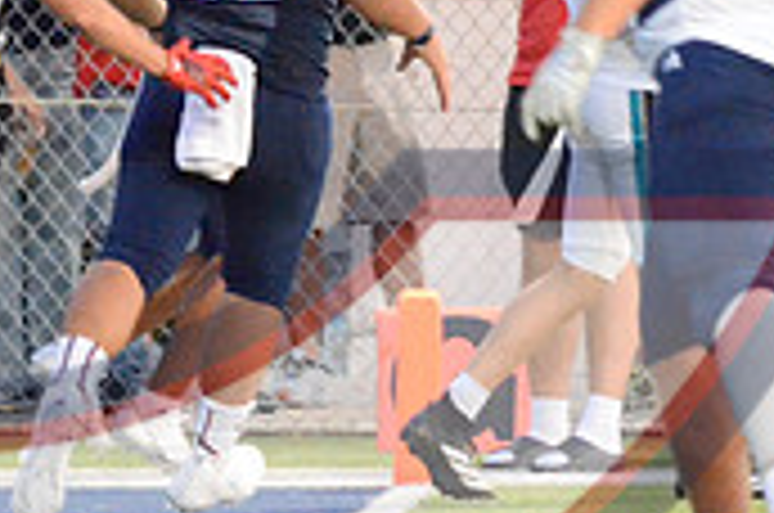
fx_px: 22812
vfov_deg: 1.3
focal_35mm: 1063
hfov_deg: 1.9
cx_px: -86
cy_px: -32
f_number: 5.3
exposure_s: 1/250
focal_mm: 210
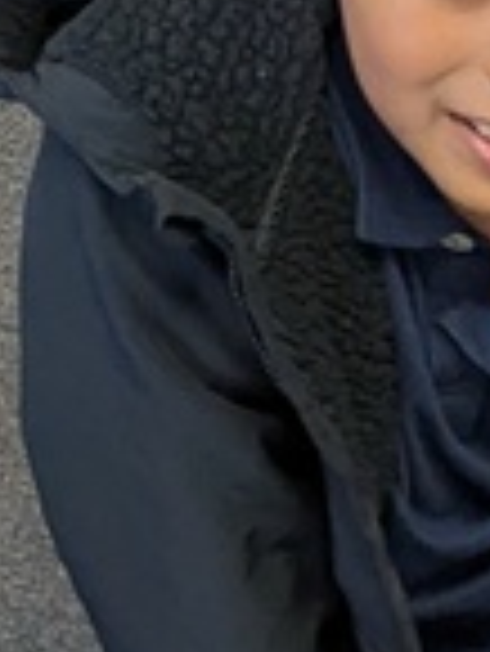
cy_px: 845
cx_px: 1115
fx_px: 3600
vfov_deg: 10.1
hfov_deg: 7.4
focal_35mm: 191
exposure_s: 1/120
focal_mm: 4.38
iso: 334
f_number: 1.73
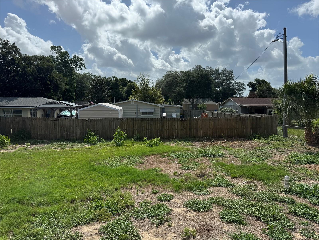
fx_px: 221
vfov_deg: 56.8
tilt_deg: -5.6
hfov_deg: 71.6
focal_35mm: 24
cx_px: 160
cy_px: 120
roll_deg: +0.4
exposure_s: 1/9009
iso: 80
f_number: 1.78
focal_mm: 6.76
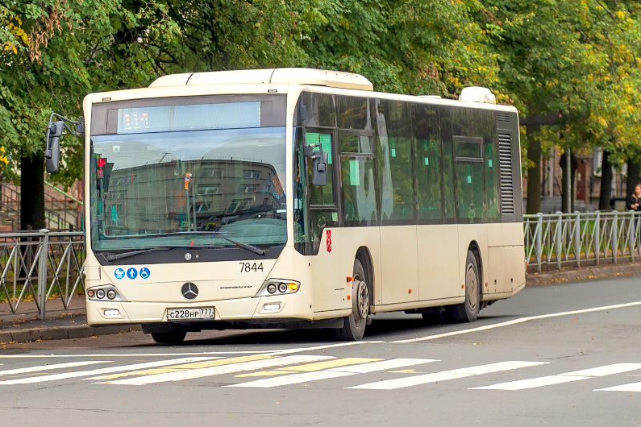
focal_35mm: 166
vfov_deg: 8.3
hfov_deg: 12.4
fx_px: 2955
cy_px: 122
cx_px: 223
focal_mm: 110
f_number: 3.5
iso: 250
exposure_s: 1/800
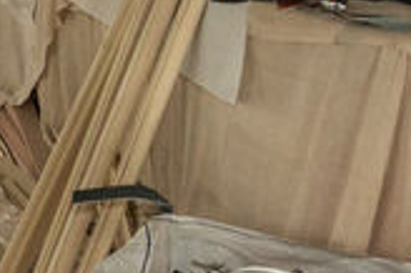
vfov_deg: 11.6
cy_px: 11
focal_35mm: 117
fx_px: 1334
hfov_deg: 14.7
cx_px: -393
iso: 4000
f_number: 5
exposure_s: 1/250
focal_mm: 24
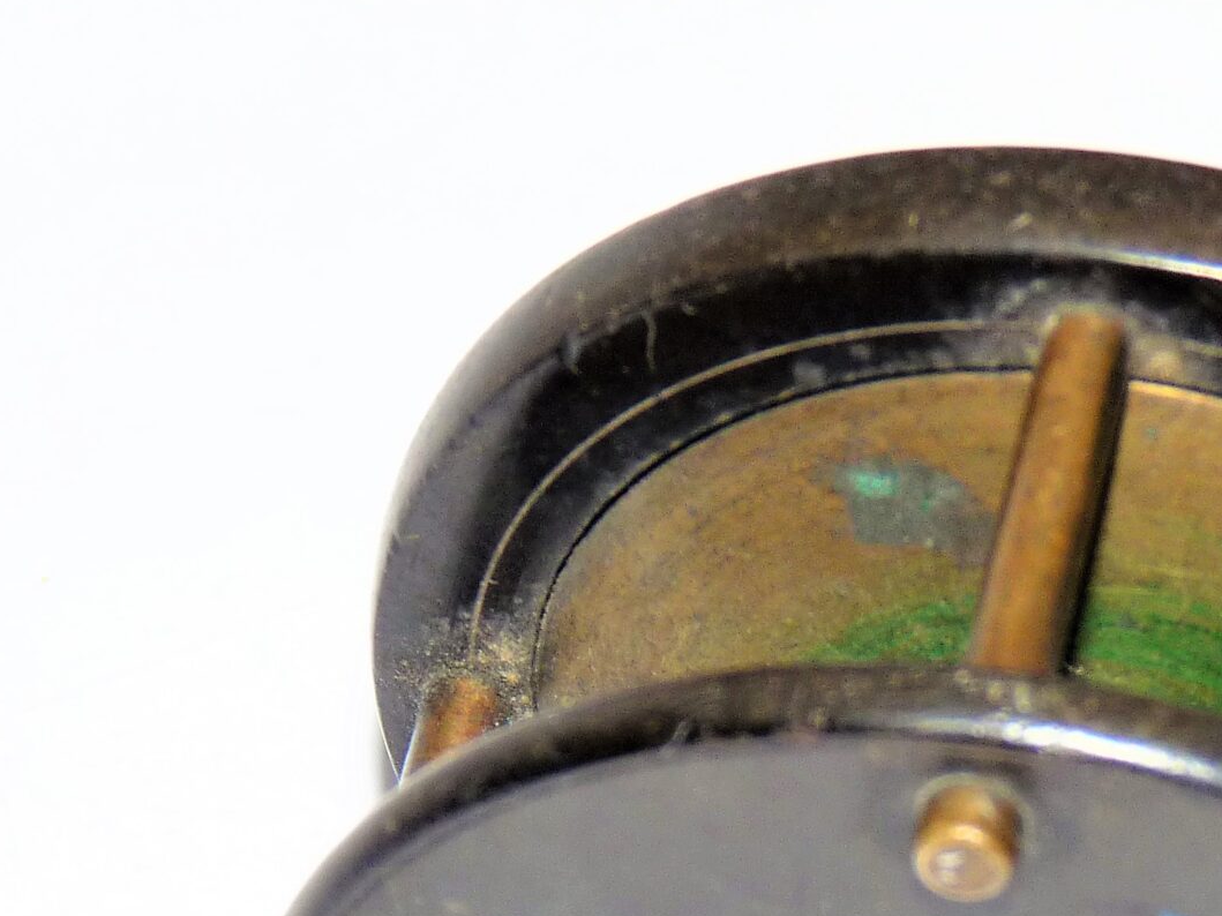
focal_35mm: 295
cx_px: 1020
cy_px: 964
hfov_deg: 6.7
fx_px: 10413
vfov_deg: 5.0
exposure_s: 1/40
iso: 100
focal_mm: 21.6
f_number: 3.6
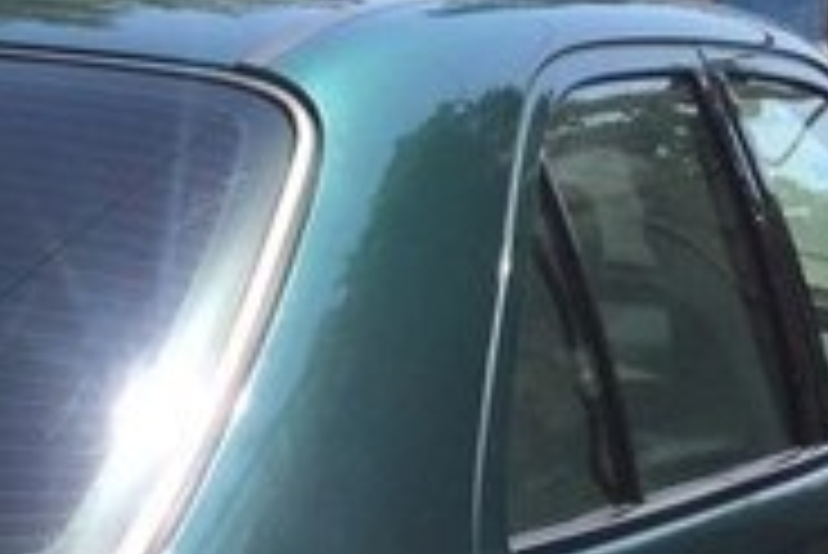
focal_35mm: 108
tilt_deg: -25.6
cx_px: -32
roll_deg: -0.3
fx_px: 2486
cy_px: 876
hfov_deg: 18.3
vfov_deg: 12.0
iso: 32
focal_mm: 4.15
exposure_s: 1/1414
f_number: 2.2
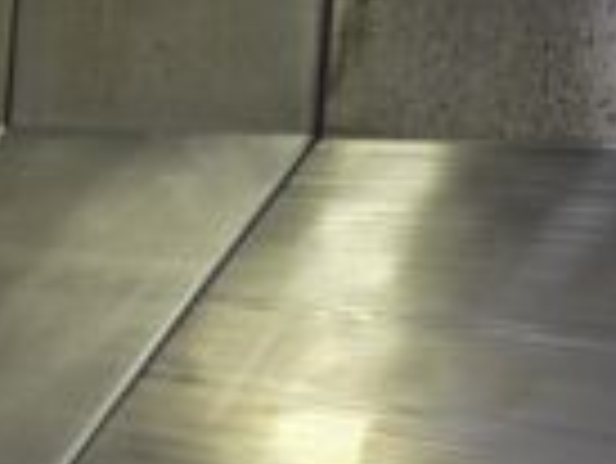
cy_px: 428
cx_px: -387
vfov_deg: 11.0
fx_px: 2387
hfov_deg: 13.6
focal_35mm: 134
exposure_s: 1/120
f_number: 1.7
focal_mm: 6.25
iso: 500
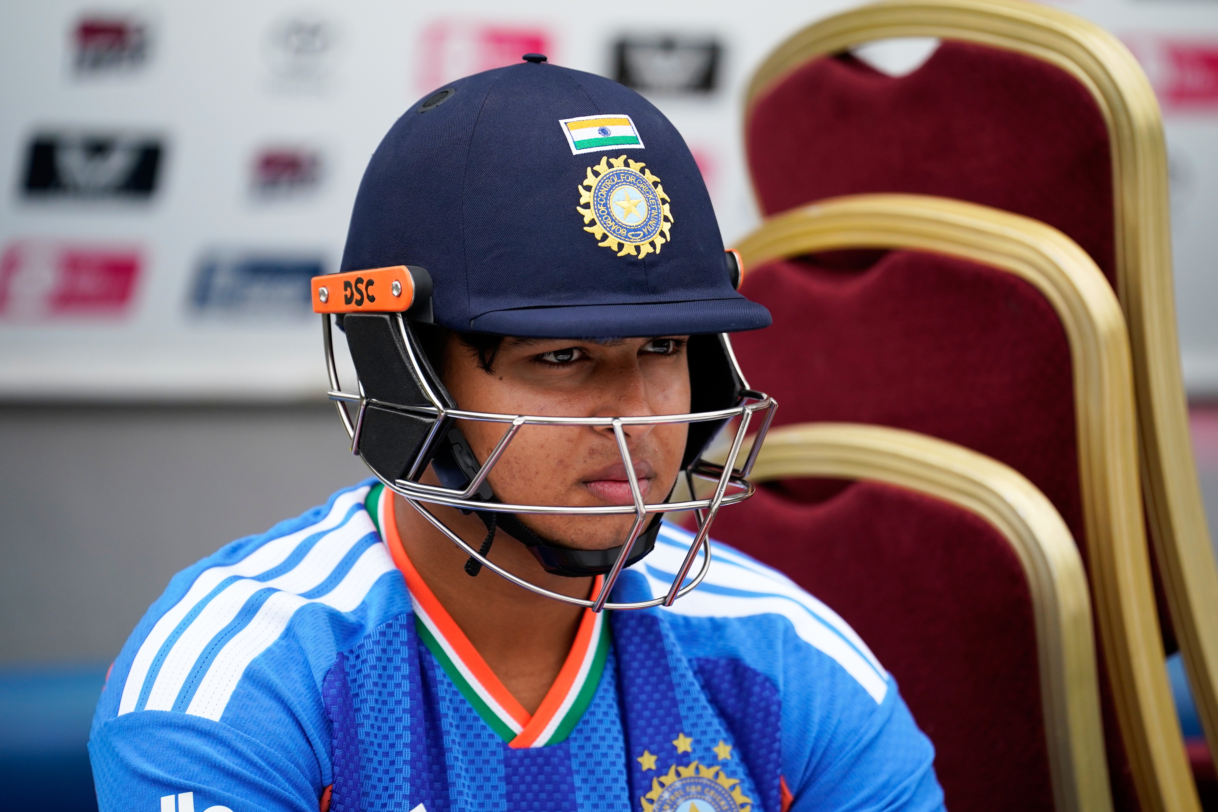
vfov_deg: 6.9
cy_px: 406
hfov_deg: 10.3
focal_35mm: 200
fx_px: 6766
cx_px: 609
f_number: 3.2
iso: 800
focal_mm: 200
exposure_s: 1/4000
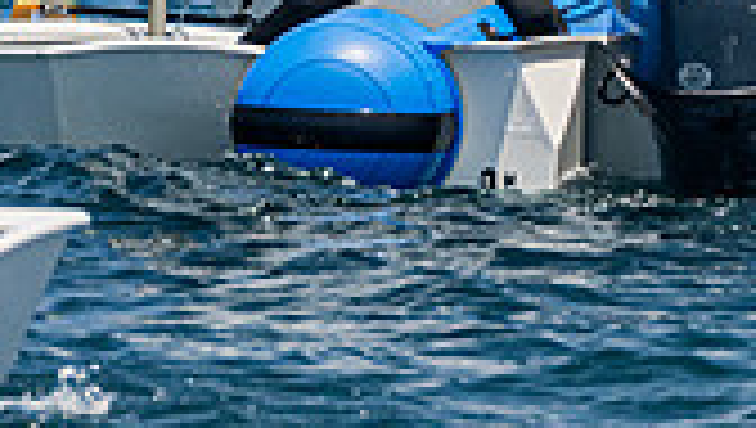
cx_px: 1119
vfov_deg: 1.4
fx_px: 17924
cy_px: -240
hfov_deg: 2.4
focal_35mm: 893
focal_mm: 180
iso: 250
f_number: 7.6
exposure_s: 1/1600
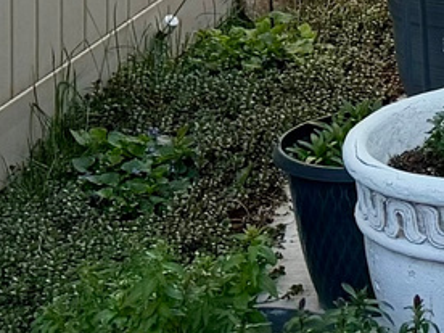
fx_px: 2283
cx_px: 948
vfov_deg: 7.9
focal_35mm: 178
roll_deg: +0.5
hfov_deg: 10.1
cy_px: -383
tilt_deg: -5.8
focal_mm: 6.76
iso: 100
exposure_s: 1/1522
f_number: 1.78
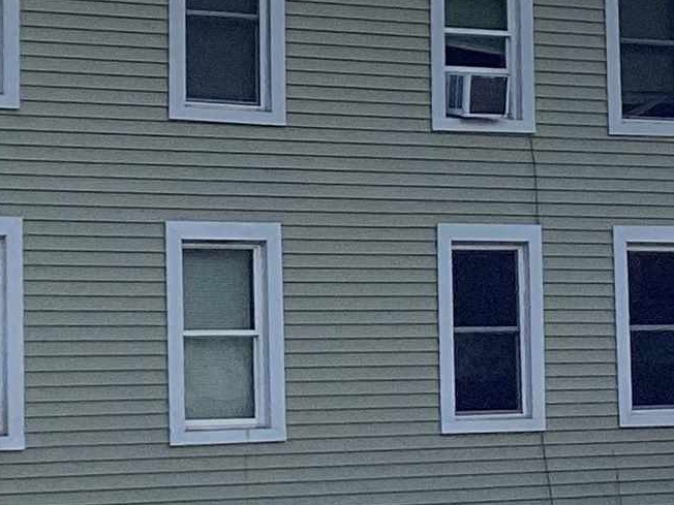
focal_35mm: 146
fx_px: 2843
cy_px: 144
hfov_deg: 13.5
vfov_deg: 10.1
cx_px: 210
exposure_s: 1/1538
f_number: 2.4
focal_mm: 3.3
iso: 25
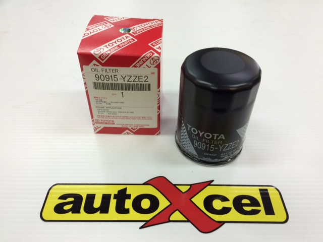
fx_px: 271
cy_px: 121
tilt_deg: -42.7
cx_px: 162
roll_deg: -1.2
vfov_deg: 48.2
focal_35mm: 29
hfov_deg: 61.7
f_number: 2.2
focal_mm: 4.15
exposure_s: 1/33
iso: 40
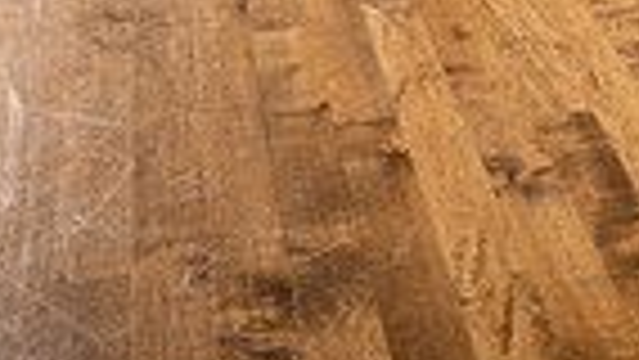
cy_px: -585
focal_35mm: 103
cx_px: 621
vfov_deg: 9.9
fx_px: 1746
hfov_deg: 20.2
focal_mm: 31
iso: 400
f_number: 5
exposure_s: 1/250
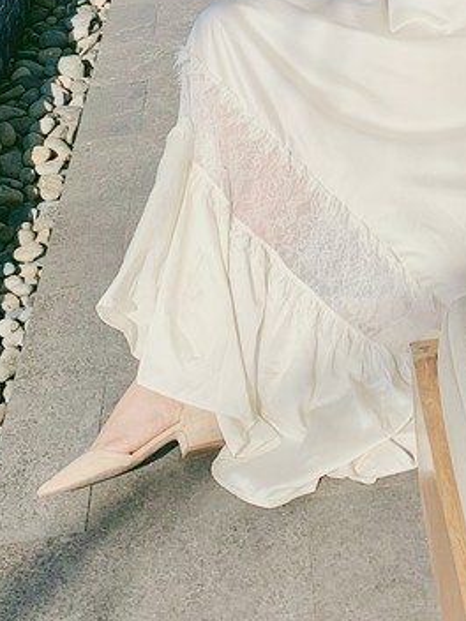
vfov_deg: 27.2
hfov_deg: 22.4
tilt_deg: -15.8
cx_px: 341
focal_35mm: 65
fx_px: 1167
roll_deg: +4.4
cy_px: -69
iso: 25
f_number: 1.8
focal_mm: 4.25
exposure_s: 1/2160
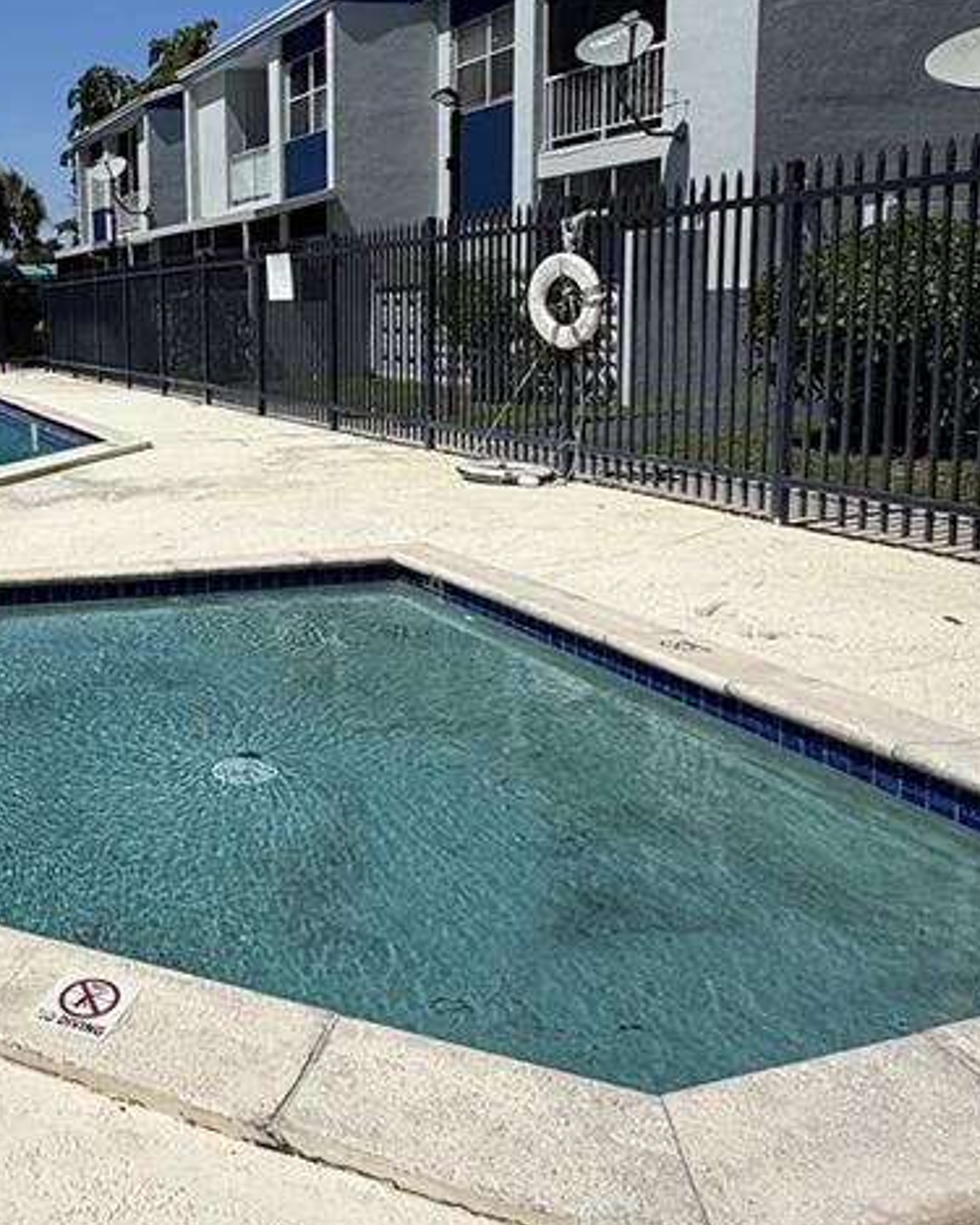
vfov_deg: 51.3
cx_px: 99
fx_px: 1269
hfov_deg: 39.2
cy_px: 509
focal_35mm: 35
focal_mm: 2.22
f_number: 2.2
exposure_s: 1/6173
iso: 50
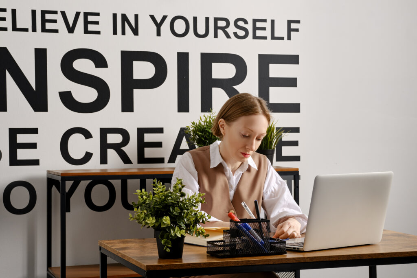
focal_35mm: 75
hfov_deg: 27.0
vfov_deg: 18.2
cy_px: 139
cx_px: 208
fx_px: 869
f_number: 8
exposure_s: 1/125
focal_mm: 50
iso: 160
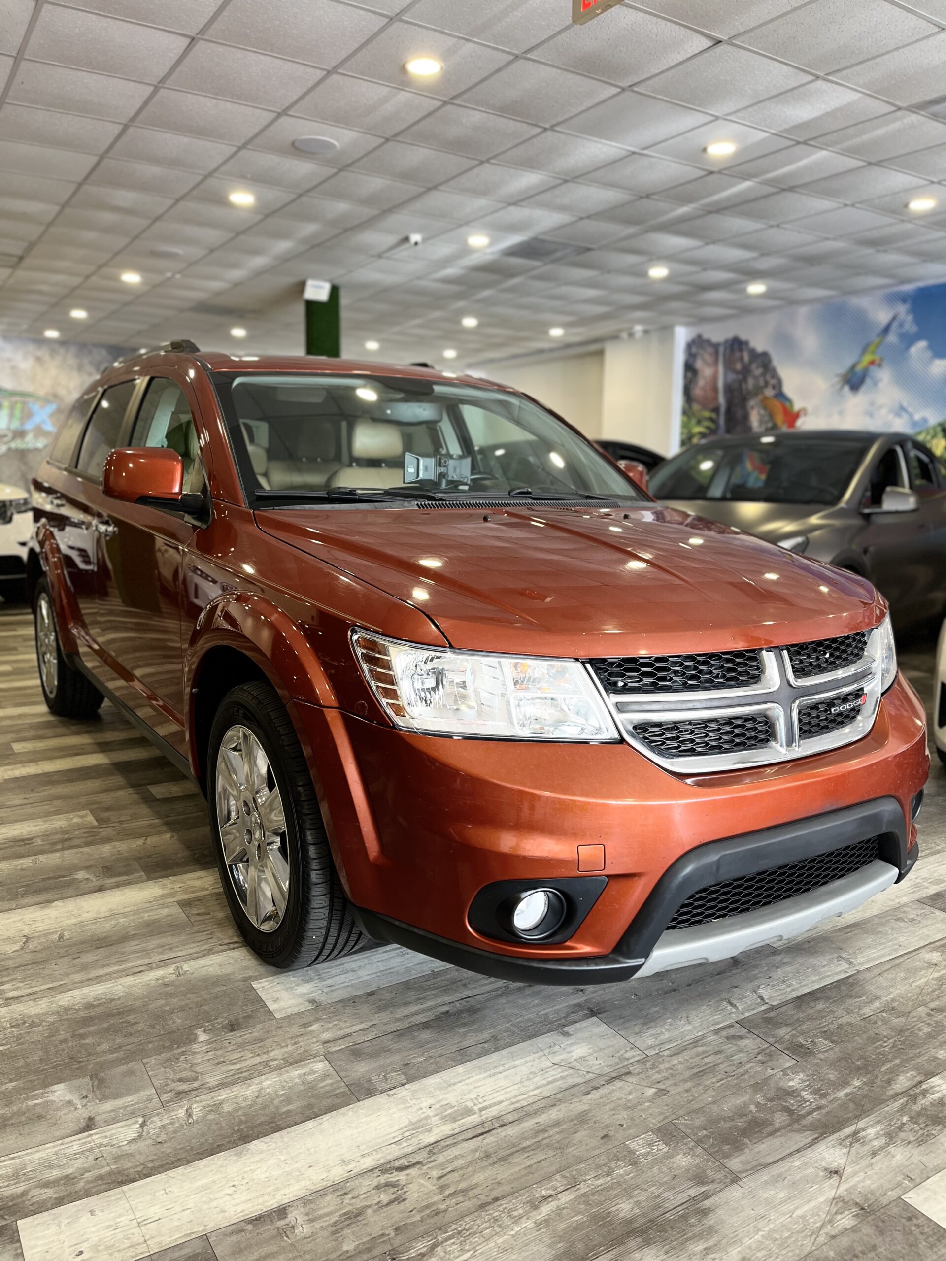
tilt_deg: -8.2
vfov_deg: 67.3
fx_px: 947
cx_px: 473
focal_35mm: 26
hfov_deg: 53.1
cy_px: 630
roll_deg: -0.4
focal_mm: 5.1
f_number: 1.6
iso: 100
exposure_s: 1/60
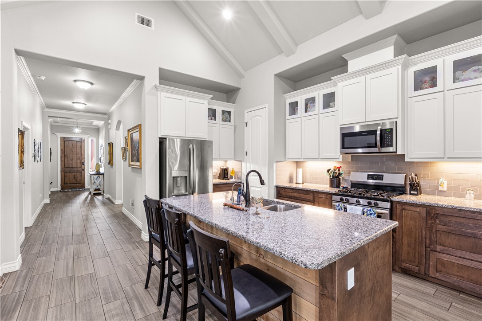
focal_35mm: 16
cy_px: 160
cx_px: 241
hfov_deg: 96.7
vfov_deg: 73.7
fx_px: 214
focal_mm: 11
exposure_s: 1/5
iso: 400
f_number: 8
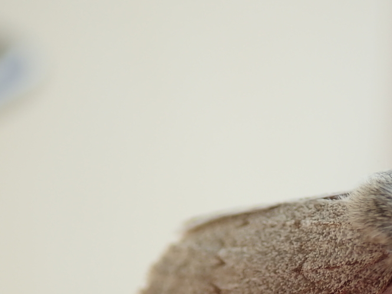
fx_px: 940
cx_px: 323
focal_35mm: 83
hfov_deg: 23.2
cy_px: 255
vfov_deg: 17.6
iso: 100
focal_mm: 8.41
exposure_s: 1/200
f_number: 3.1
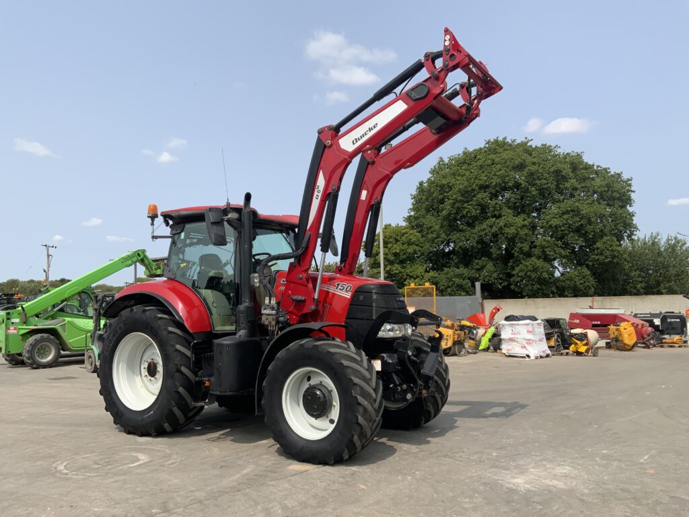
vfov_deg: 48.2
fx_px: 577
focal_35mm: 29
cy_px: 258
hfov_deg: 61.7
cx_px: 344
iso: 16
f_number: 1.8
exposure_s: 1/1984
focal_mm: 3
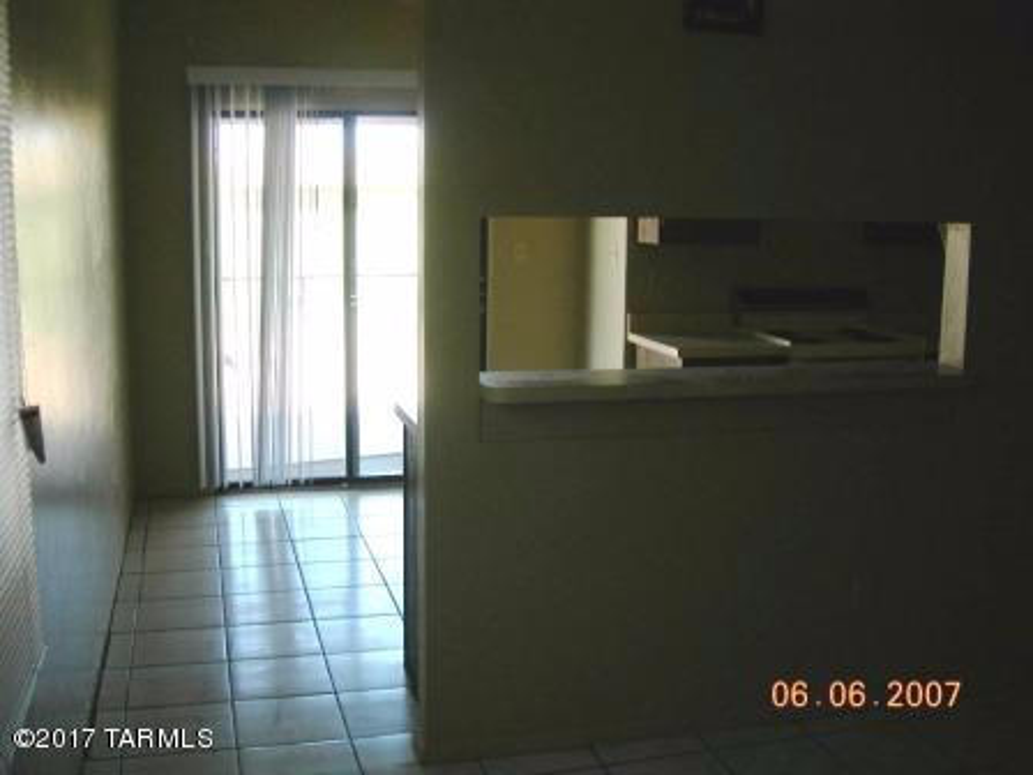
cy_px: 388
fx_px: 1134
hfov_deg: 49.0
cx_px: 516
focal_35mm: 38
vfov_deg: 37.7
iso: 50
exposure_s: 1/75.2
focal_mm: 7.8
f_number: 2.8
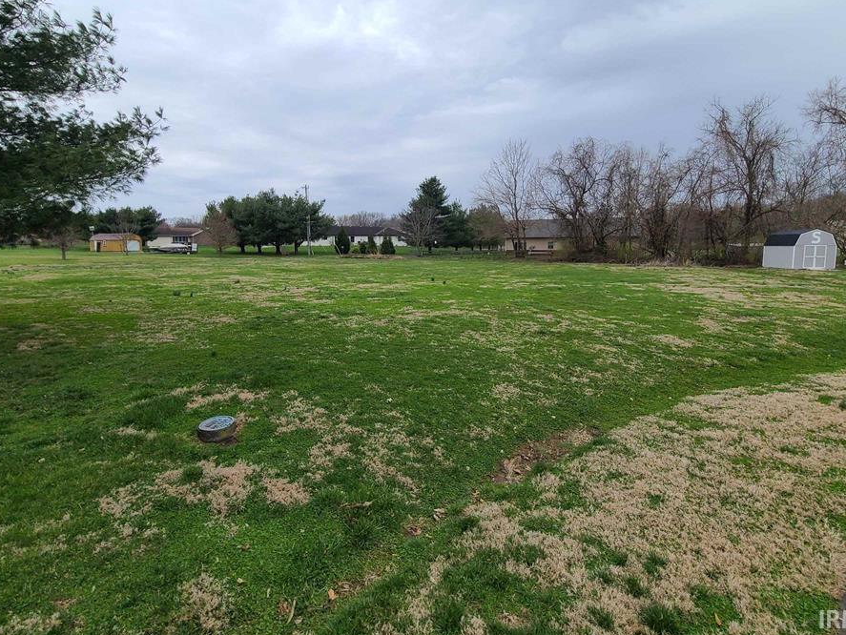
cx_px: 404
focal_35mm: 15
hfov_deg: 98.1
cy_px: 273
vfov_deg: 81.3
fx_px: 367
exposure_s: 1/593
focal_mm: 2.2
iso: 50
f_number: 2.2
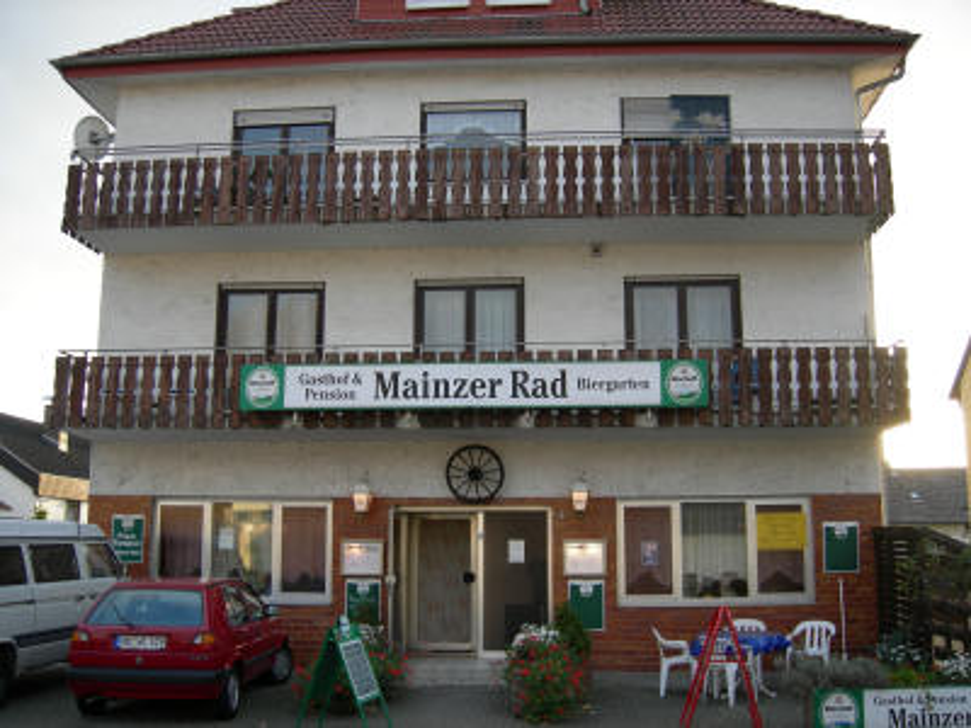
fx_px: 1010
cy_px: 364
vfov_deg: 39.7
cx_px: 486
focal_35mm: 36
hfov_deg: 51.4
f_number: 2.7
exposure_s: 1/77.7
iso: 64
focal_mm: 7.5
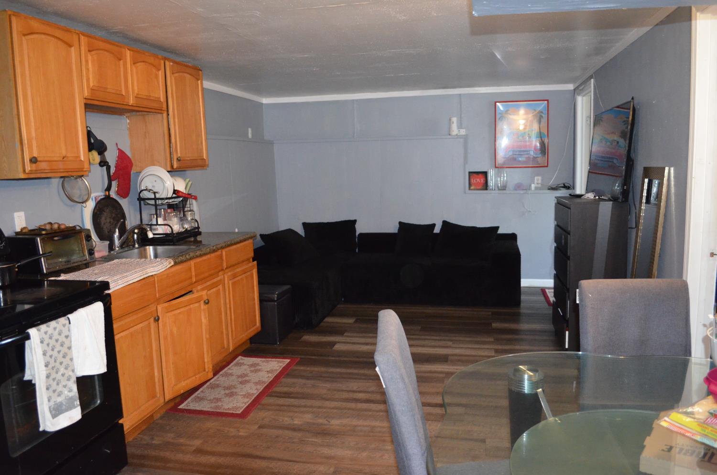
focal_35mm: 27
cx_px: 358
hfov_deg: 67.5
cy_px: 238
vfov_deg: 47.7
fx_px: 537
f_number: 3.5
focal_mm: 18
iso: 3200
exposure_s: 1/60
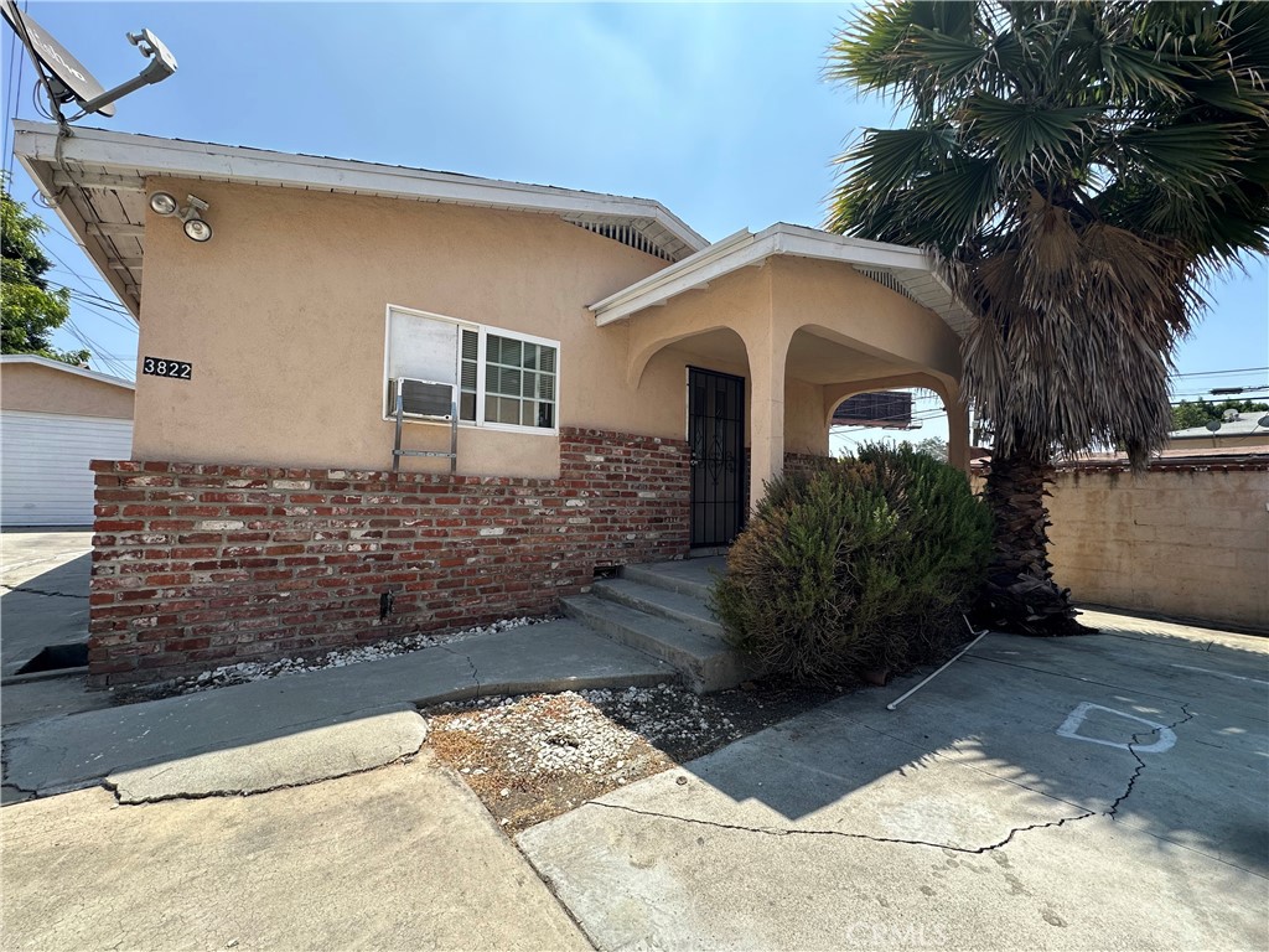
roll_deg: -1.8
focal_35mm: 14
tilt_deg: +2.5
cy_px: 476
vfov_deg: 85.7
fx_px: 513
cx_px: 634
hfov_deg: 102.1
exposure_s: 1/744
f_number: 2.2
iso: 50
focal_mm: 2.22
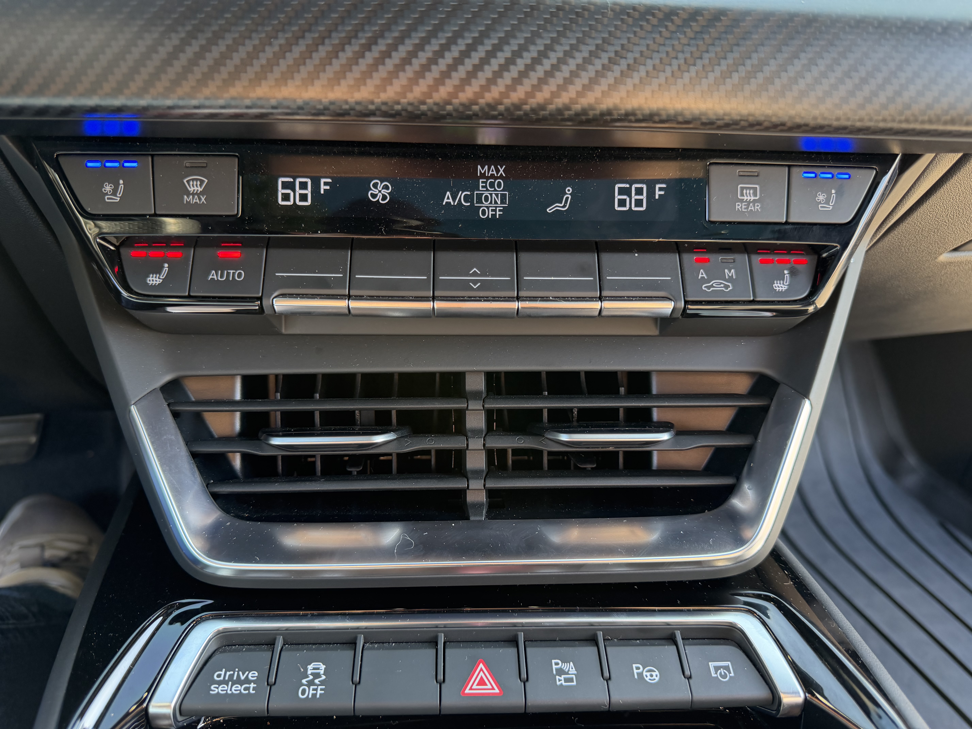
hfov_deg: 71.6
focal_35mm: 24
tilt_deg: -27.4
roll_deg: -0.3
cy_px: 364
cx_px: 486
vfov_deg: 56.8
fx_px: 674
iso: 200
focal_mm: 6.76
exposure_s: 1/91
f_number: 1.78
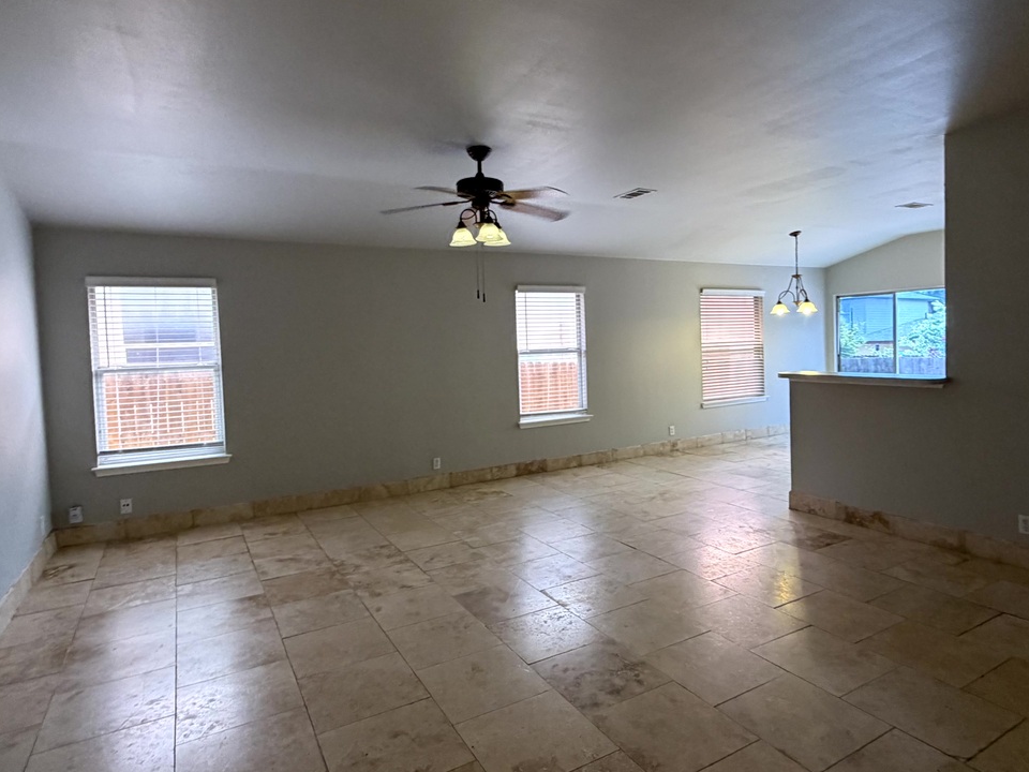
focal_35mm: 21
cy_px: 365
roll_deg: +3.5
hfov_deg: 78.9
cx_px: 548
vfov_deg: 63.4
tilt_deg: +1.1
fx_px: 624
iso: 200
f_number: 2.2
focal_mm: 2.22
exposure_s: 1/60
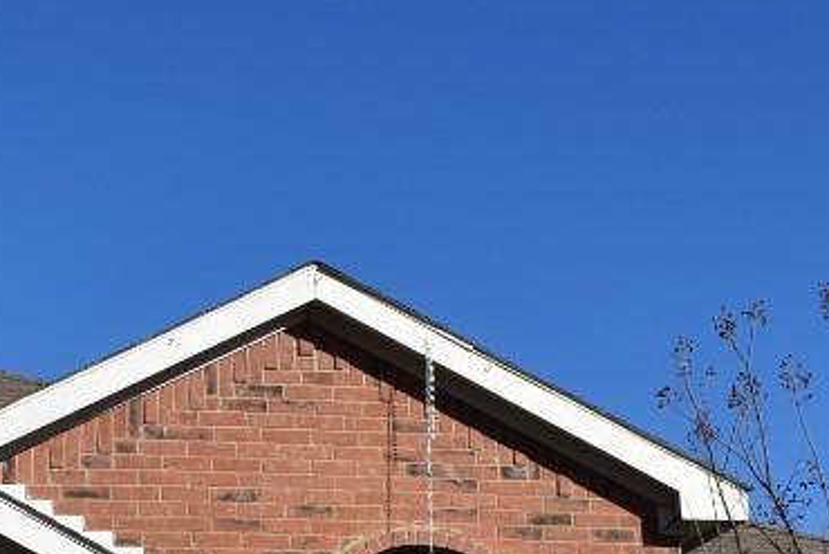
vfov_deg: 15.5
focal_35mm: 84
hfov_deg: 23.4
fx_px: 1935
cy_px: 711
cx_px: 38
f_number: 9
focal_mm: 18
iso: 100
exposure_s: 1/320
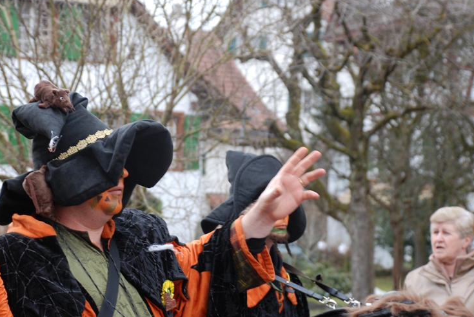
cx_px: 163
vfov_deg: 10.0
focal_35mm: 138
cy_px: 142
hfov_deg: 14.8
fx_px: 1818
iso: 320
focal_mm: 66
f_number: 5.3
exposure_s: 1/125
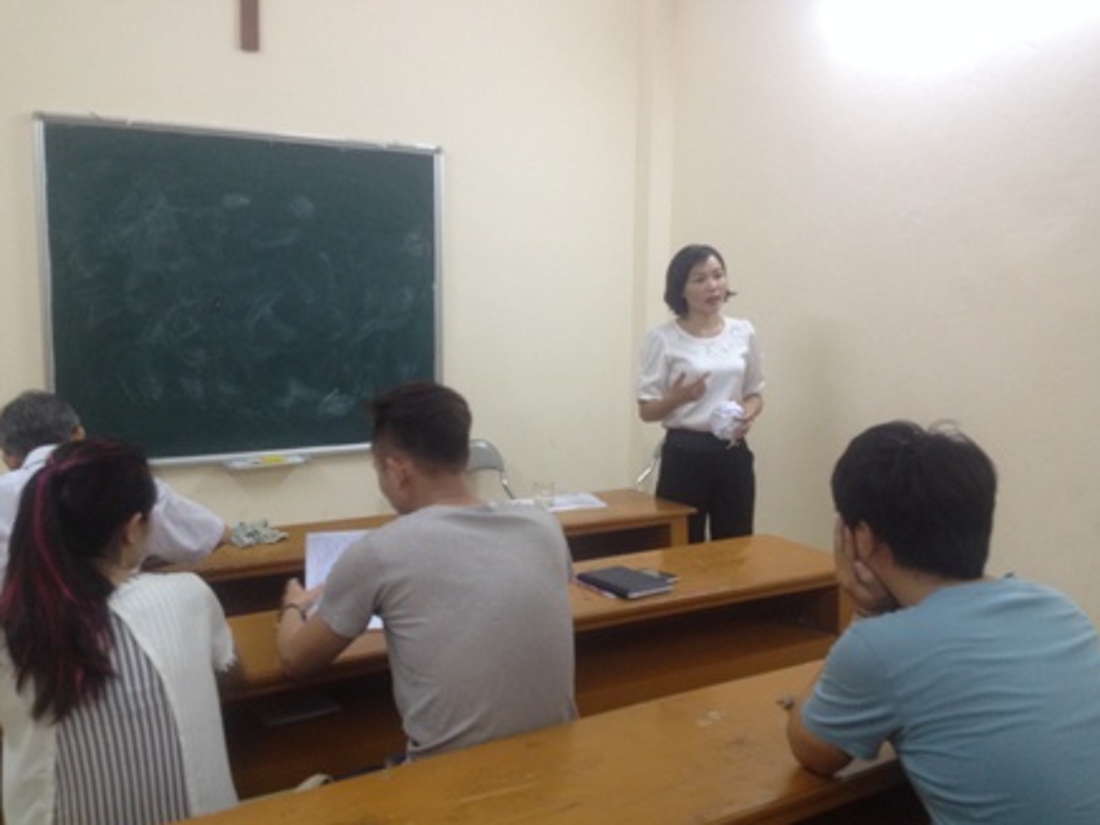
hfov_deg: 51.4
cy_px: 421
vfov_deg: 39.7
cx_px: 542
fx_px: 1144
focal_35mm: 36
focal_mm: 4.28
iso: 160
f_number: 2.4
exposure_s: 1/20
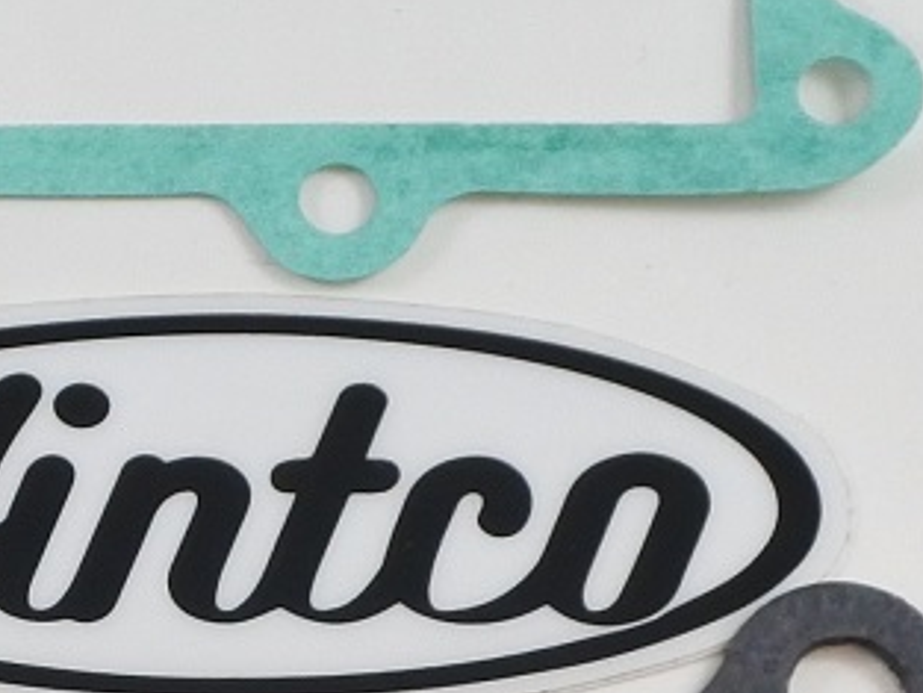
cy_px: 908
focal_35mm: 199
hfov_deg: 9.9
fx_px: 5308
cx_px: 24
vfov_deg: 7.4
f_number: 4
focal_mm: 13.4
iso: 400
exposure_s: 1/160
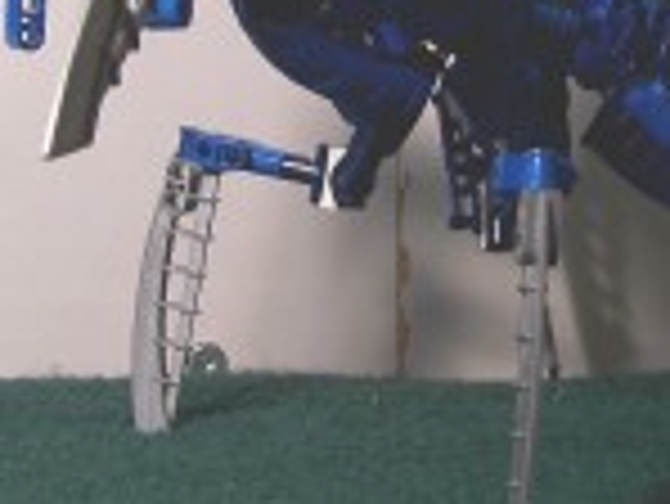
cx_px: 432
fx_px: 1976
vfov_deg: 14.2
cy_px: -36
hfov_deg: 19.2
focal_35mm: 102
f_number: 2.8
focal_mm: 6.3
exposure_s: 1/30
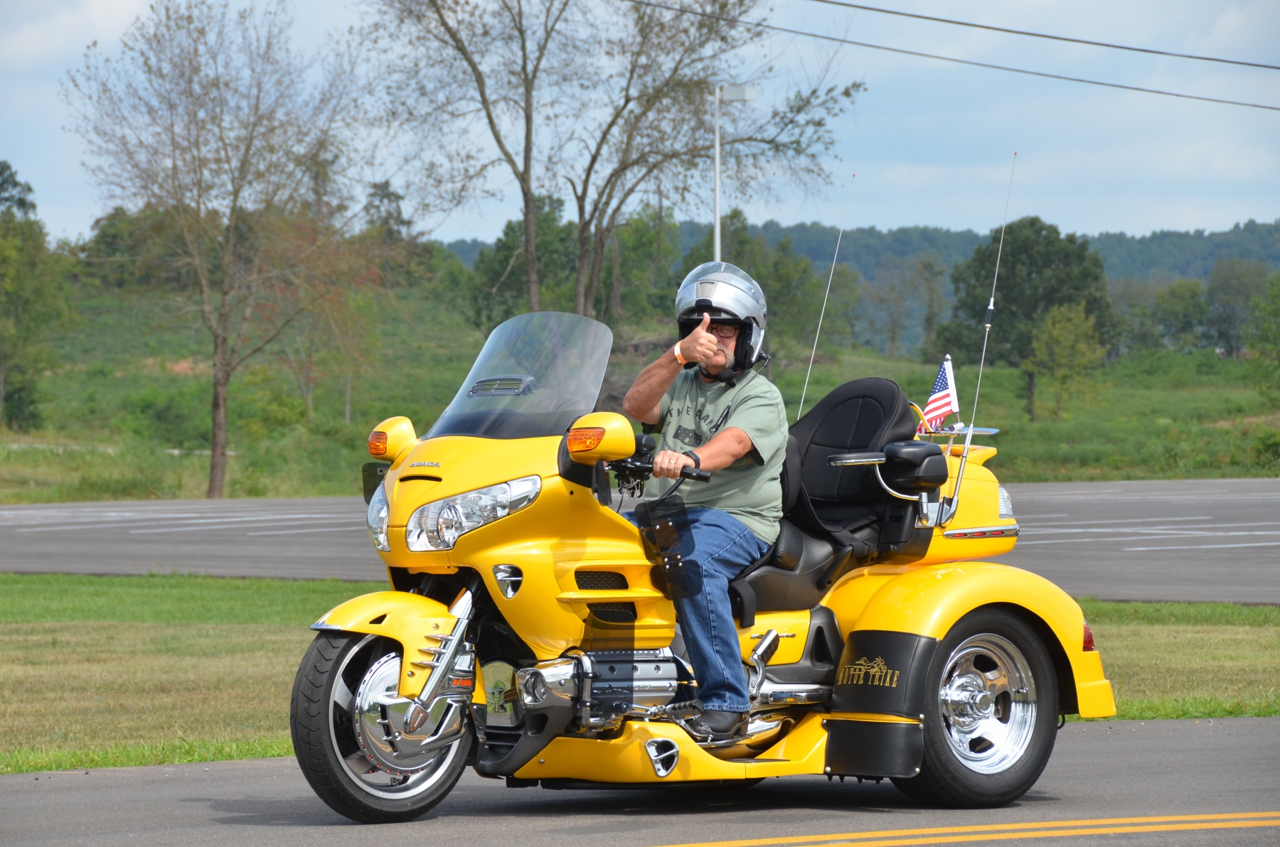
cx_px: 640
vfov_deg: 10.1
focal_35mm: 135
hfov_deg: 15.2
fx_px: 4790
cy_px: 424
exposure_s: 1/1000
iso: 400
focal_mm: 90
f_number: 8
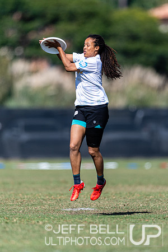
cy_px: 126
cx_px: 104
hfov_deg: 2.3
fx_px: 4200
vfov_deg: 3.4
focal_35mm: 600
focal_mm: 400
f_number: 2.8
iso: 100
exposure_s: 1/3200
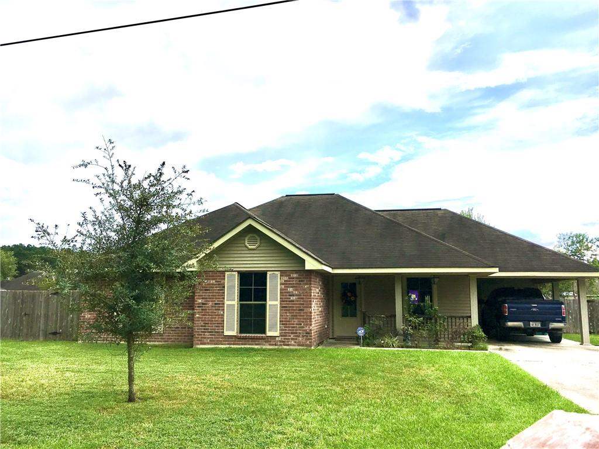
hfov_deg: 61.7
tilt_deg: +8.9
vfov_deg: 48.2
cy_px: 224
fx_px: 502
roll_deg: -0.8
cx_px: 300
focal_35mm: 29
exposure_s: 1/1923
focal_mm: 4.15
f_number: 2.2
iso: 25
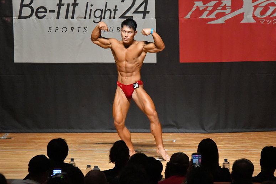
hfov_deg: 8.0
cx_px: 138
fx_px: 1969
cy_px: 92
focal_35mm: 257
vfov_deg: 5.3
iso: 12800
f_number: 5.6
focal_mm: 170
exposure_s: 1/400
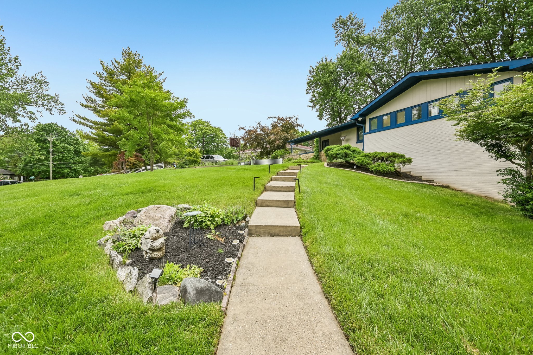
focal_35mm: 16
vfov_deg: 73.7
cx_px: 266
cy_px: 178
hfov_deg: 96.7
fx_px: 237
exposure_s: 1/400
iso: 100
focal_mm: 16
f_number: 8
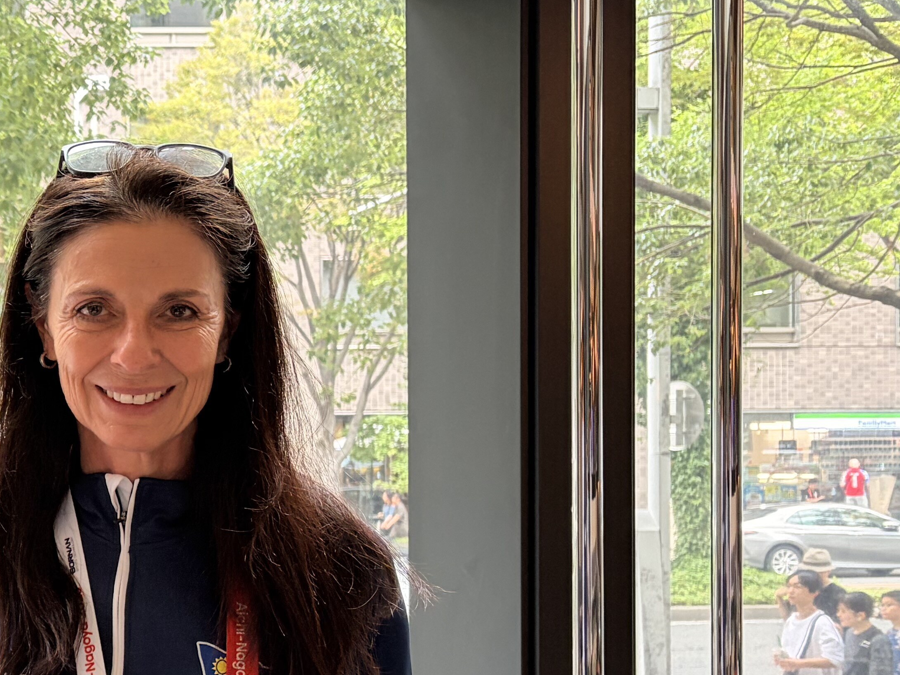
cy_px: 470
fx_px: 1768
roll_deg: +0.3
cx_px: -227
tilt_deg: +0.1
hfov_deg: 25.2
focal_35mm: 68
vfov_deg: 21.5
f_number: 1.6
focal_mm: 5.96
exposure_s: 1/89
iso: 125
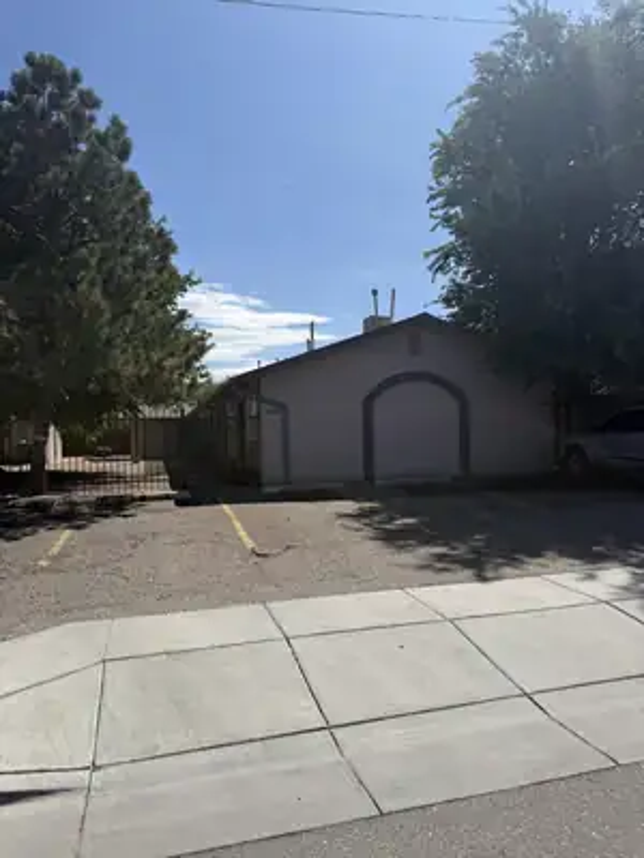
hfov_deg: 56.8
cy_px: 429
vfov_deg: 71.6
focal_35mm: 24
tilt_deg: +1.0
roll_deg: +0.5
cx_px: 322
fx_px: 595
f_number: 1.78
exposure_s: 1/7353
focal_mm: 6.76
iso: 80
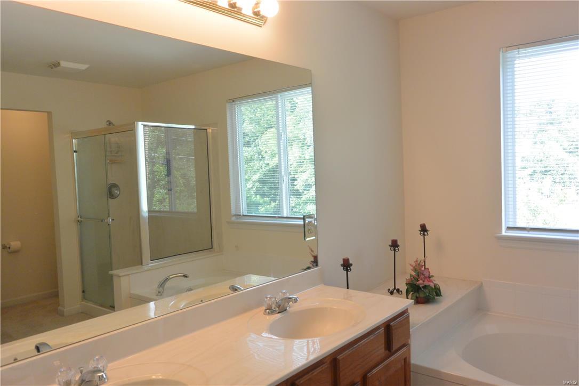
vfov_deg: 46.4
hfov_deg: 65.5
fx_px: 450
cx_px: 290
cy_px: 193
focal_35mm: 28
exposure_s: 1/125
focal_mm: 10.7
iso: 320
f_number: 3.5
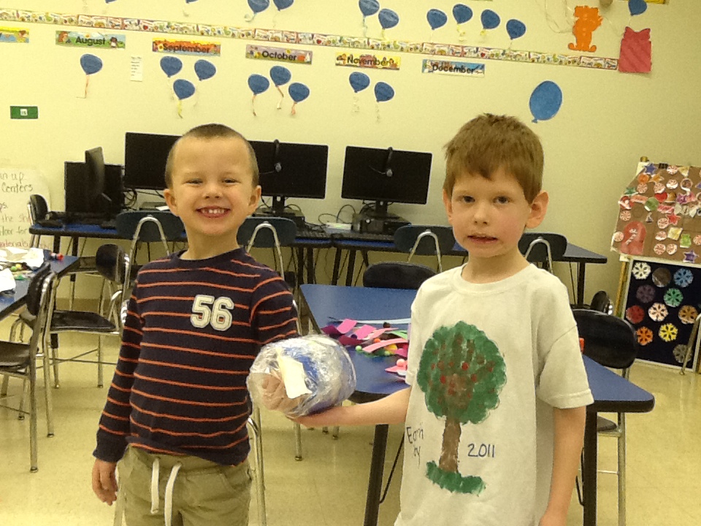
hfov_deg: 42.9
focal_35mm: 44
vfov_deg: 32.9
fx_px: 891
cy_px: 263
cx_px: 350
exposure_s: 1/30
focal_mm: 2.03
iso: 80
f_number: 2.4
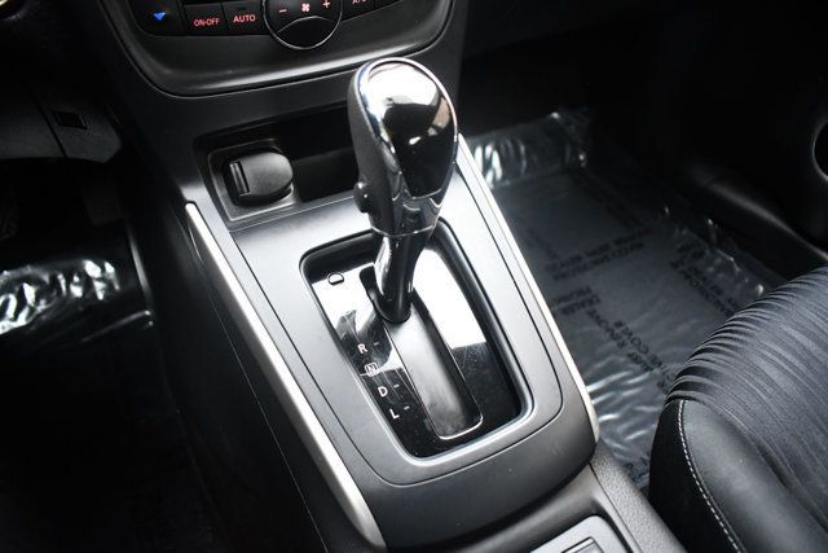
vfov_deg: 48.0
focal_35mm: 27
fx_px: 621
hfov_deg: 67.4
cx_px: 414
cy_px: 276
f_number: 3.5
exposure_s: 1/125
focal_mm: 18
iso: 2500
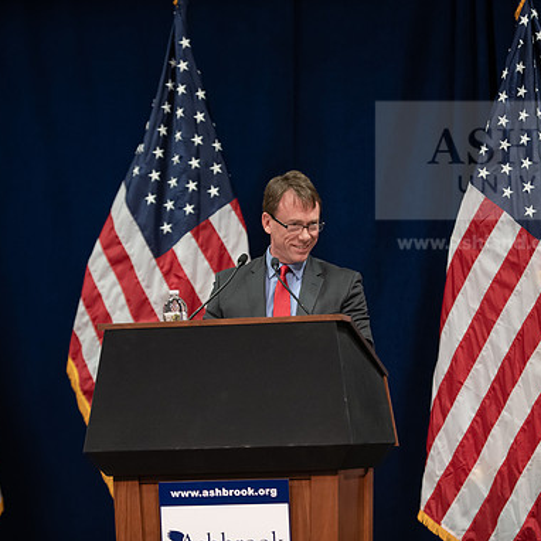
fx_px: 2281
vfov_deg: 13.5
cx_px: 333
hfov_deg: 13.5
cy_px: 273
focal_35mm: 129
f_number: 2.8
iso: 2000
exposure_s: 1/200
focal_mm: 100
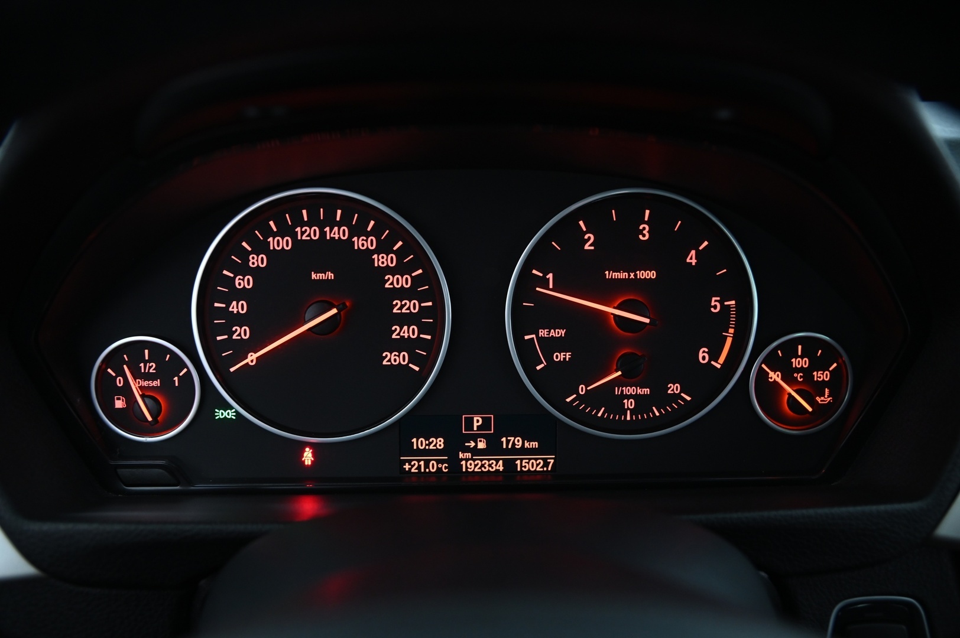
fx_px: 826
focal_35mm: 31
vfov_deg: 42.3
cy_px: 319
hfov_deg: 60.3
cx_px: 480
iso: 2000
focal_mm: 31
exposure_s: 1/15
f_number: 4
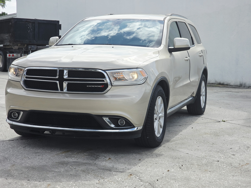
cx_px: 126
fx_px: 500
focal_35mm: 69
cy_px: 94
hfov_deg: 28.2
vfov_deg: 21.3
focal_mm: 7.9
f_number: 2.4
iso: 50
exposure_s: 1/2151
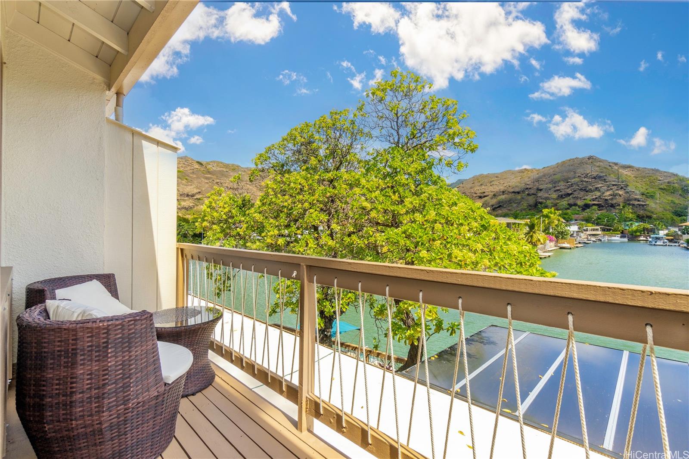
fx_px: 287
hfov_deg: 100.4
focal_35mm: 15
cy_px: 230
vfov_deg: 77.3
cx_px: 344
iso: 200
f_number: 8
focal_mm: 10
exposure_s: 1/400
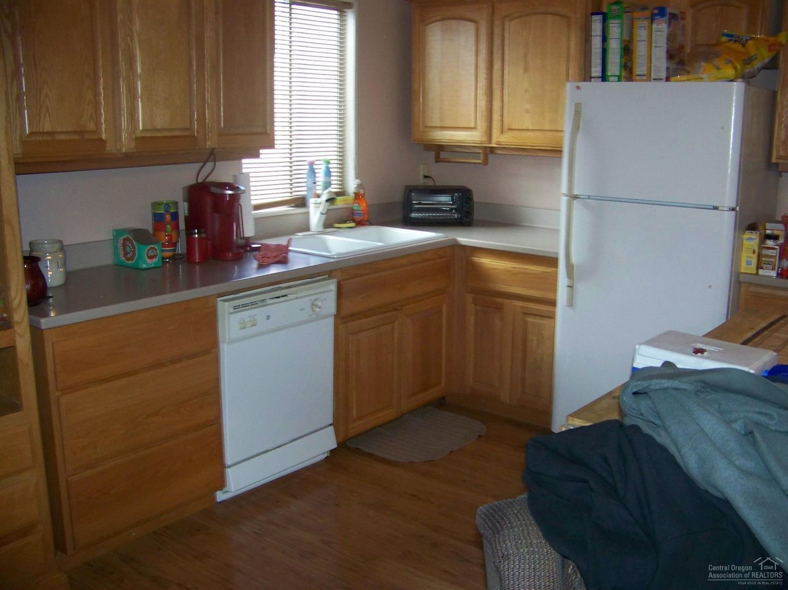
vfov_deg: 39.6
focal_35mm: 36
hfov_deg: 51.4
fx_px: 819
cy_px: 295
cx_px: 394
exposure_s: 1/30
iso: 200
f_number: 2.8
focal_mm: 5.85
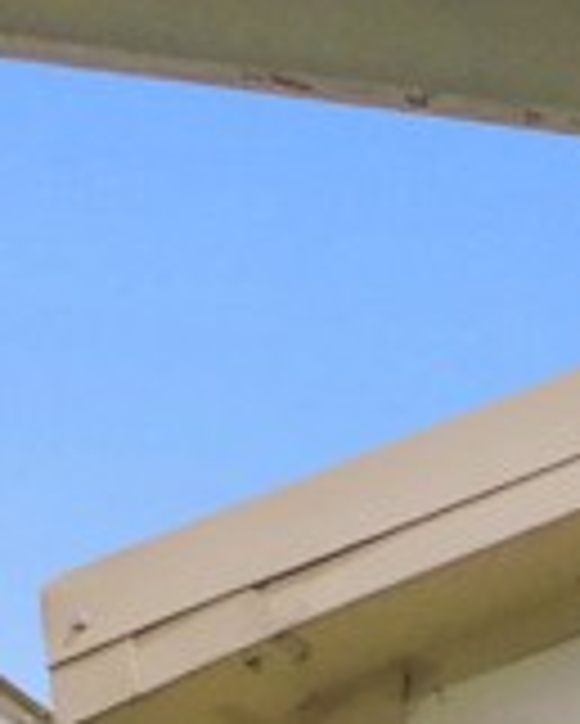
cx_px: 2014
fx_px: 4309
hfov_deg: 6.6
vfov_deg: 8.6
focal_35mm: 201
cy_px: 1844
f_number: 6
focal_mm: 4
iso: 125
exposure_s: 1/500
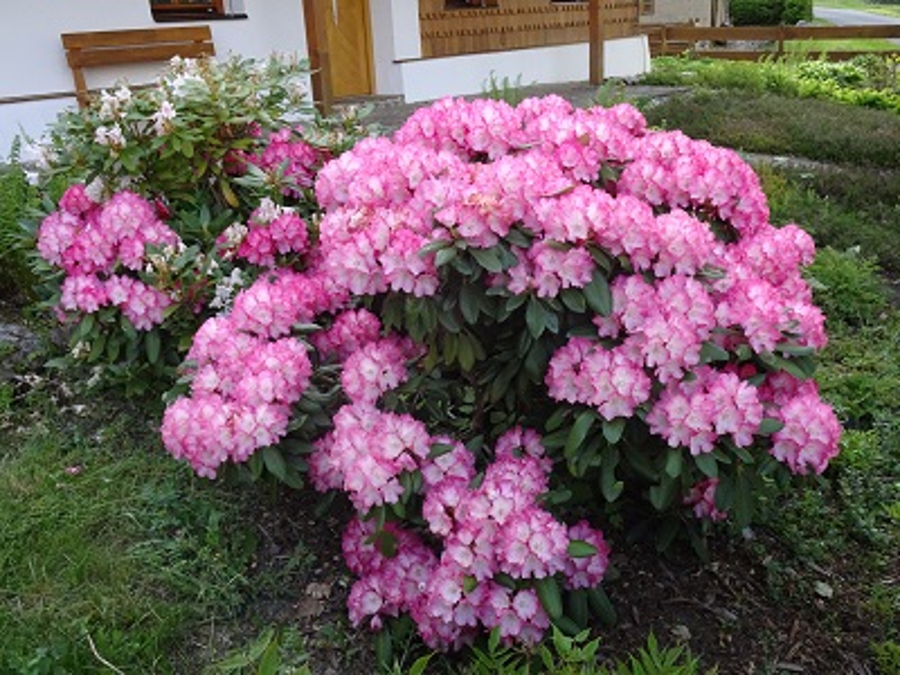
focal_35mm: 33
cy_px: 338
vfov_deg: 42.9
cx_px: 450
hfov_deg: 55.4
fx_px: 858
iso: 500
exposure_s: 1/250
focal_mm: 5.61
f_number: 4
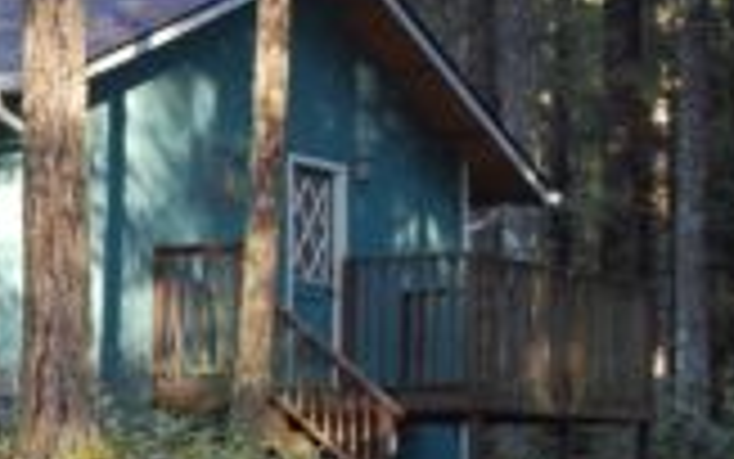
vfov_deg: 10.3
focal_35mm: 127
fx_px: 2541
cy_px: 254
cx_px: -99
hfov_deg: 15.9
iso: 900
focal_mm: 34
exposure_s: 1/60
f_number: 4.5
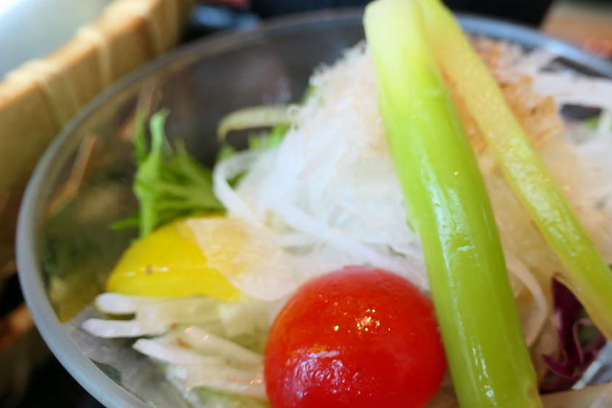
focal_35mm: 34
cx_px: 394
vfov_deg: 38.8
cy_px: 229
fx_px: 578
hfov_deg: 54.9
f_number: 3.3
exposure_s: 1/60
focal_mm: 8.8
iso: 500
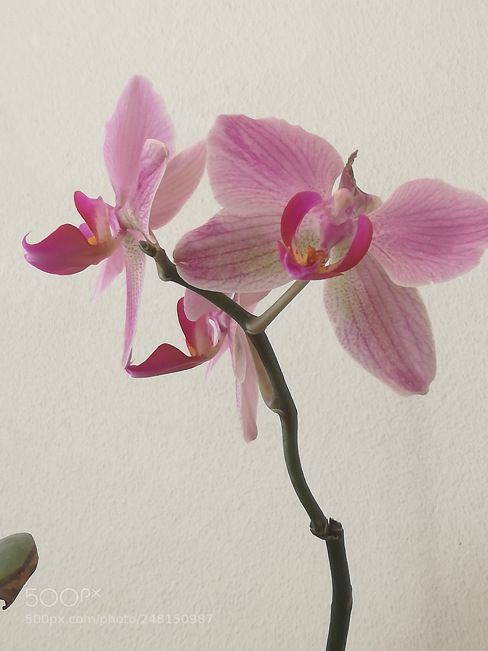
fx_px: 1297
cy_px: 326
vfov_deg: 28.2
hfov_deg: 21.3
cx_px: 244
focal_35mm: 69
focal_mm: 3.79
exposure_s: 1/50
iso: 100
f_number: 2
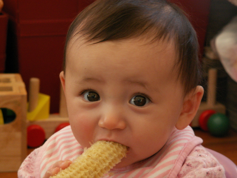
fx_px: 992
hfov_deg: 13.6
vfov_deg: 10.2
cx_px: 118
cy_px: 89
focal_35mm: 145
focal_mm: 23.79
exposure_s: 1/30
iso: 160
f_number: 4
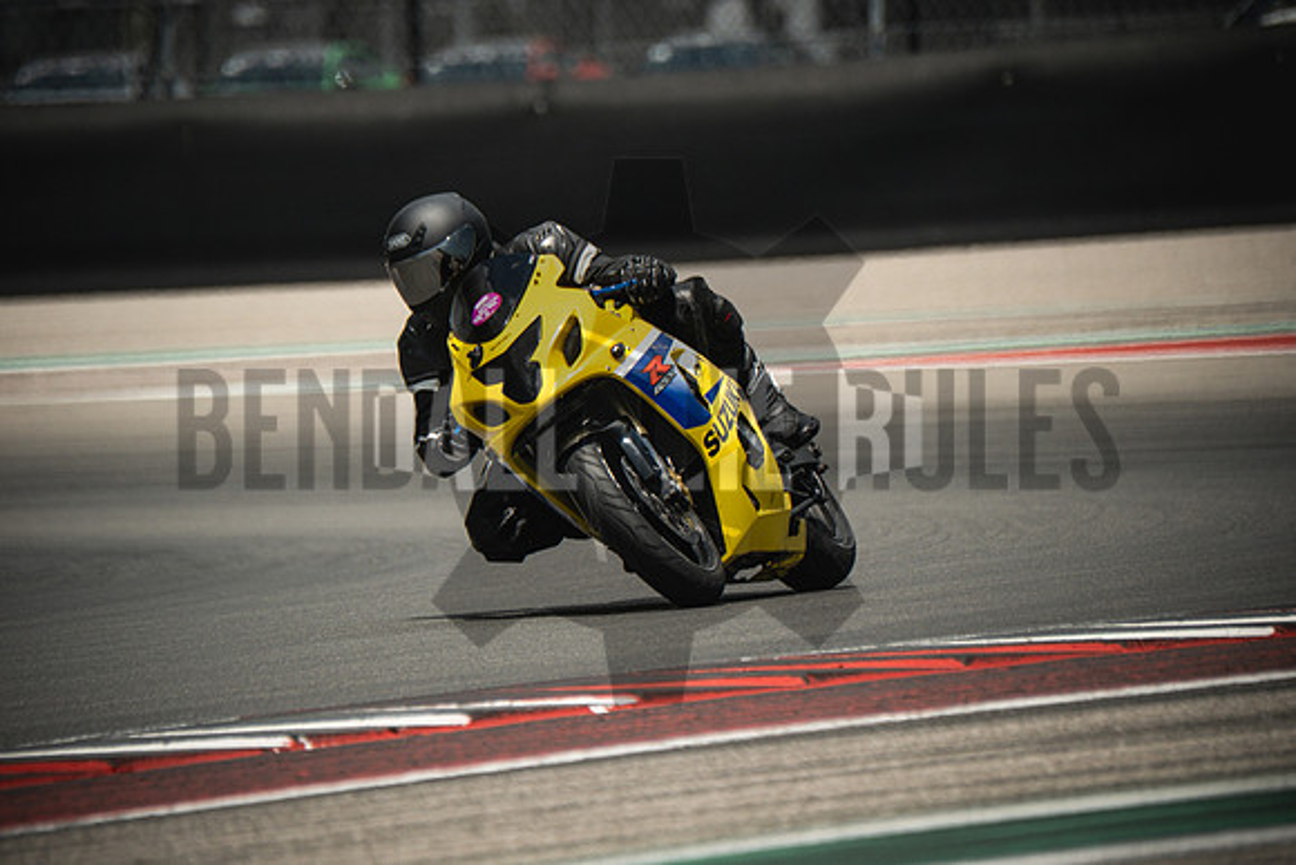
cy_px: 432
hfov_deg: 3.4
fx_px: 21604
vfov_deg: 2.3
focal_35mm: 600
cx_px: 648
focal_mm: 400
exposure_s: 1/1600
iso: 500
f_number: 5.6
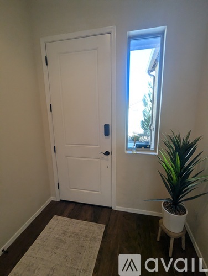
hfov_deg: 78.2
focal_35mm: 16
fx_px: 128
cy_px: 138
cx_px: 104
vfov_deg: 94.4
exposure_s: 1/120
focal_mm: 2.35
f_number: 2.2
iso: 94
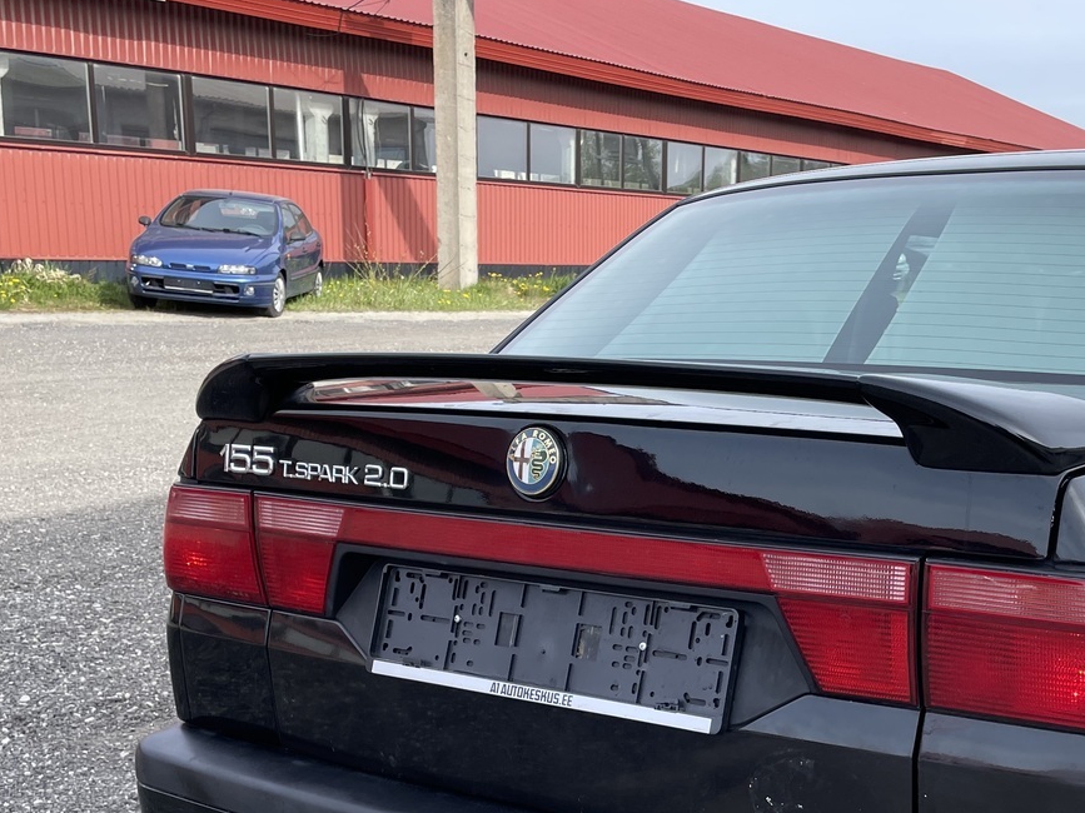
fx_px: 1504
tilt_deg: -14.1
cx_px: 815
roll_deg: -2.2
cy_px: 613
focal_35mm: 48
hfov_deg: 38.6
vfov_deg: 29.8
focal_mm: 4.2
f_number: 1.6
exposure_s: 1/910
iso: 32
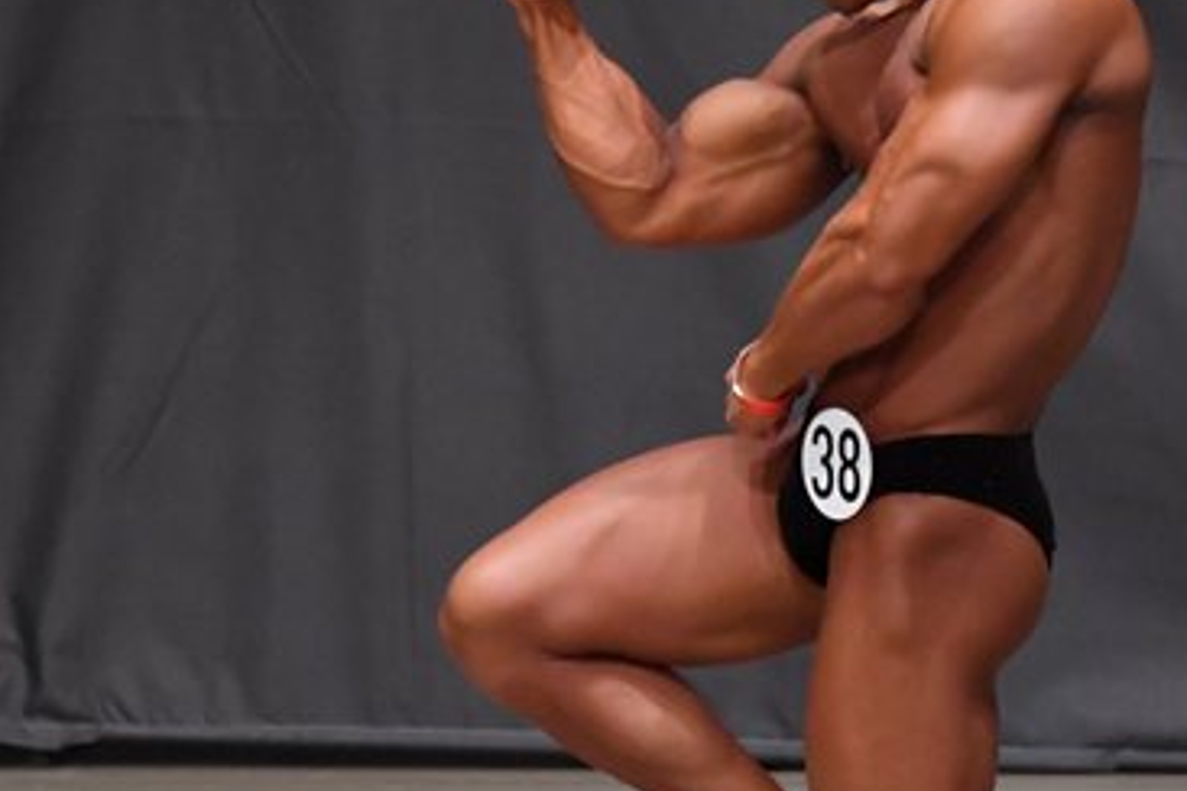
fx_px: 19881
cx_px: 994
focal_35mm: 603
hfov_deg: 3.4
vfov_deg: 2.3
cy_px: 324
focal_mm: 190
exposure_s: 1/400
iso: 6400
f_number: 5.6
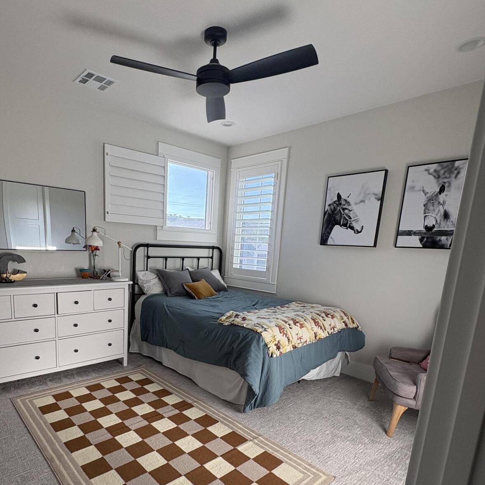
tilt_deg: -11.1
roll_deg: -2.5
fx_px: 333
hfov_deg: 71.3
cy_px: 311
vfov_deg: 70.7
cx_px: 190
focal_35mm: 21
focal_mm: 2.22
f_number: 2.2
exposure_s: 1/242
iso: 64
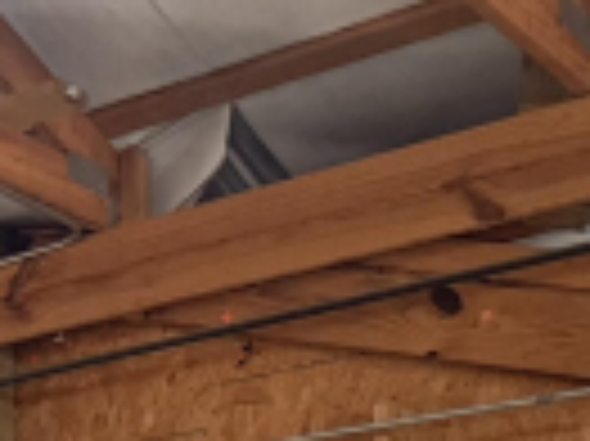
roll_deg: +0.2
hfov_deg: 13.9
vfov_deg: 10.7
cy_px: 990
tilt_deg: +0.3
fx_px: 2077
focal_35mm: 122
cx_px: -552
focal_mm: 6.76
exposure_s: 1/60
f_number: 1.78
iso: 500
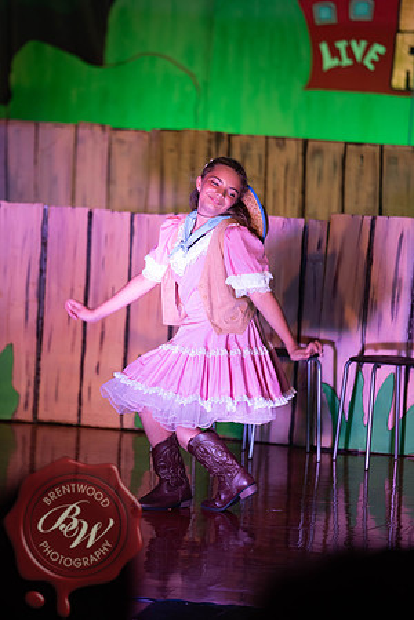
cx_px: 207
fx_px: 3450
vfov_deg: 10.3
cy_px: 310
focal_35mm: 200
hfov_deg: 6.9
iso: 900
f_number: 2.8
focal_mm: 200
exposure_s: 1/200
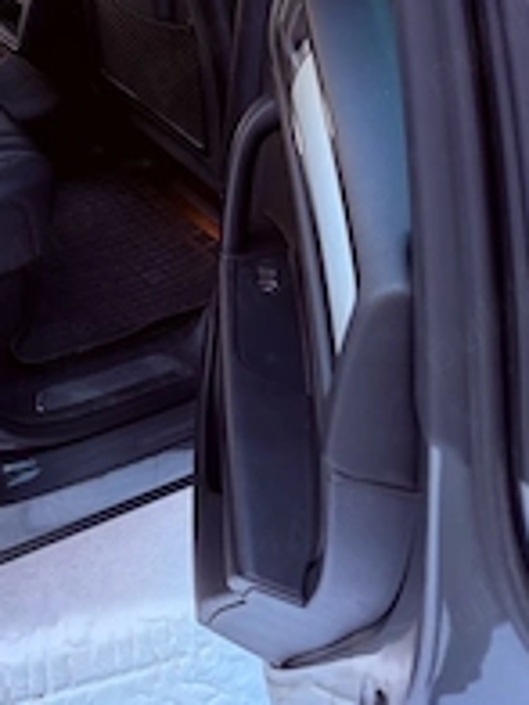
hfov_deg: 28.5
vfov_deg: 36.2
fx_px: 998
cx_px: 50
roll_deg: -6.1
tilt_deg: -22.6
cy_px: 50
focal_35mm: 49
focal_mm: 6.76
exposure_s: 1/243
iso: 160
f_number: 1.78
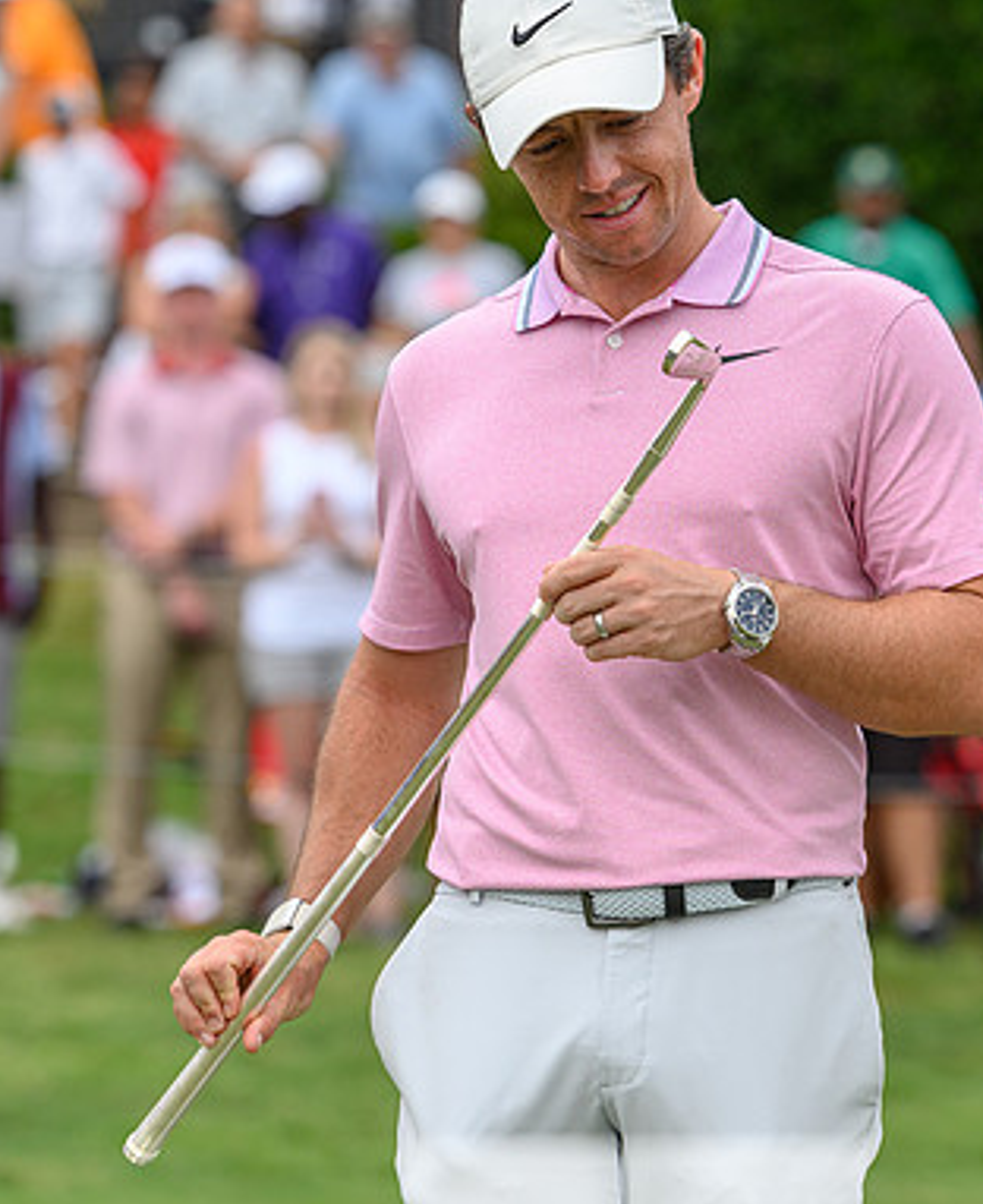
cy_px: 504
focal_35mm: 247
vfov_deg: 7.8
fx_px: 8871
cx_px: 580
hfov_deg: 6.3
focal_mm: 150
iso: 250
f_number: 4
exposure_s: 1/320
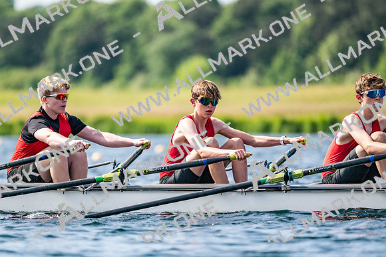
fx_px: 4290
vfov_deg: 3.4
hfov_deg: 5.2
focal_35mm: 400
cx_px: 193
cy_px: 128
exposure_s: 1/2500
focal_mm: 400
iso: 320
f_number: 4.5
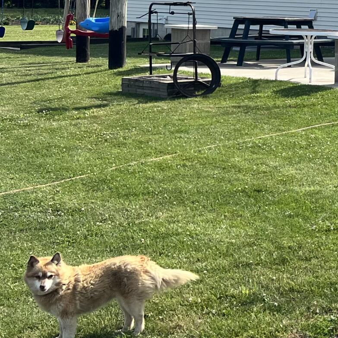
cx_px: 578
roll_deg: -0.8
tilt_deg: -0.1
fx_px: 972
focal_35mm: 88
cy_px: 15
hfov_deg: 16.9
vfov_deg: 19.3
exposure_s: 1/3571
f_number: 1.5
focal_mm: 5.7
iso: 50
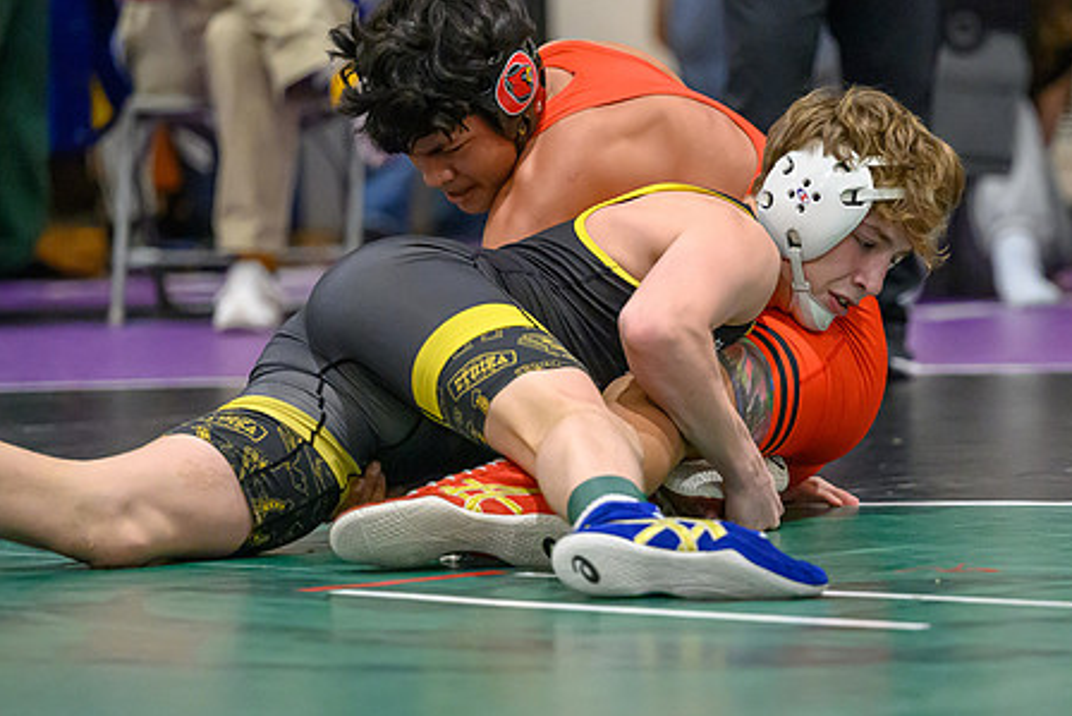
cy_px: 307
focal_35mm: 271
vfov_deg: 5.1
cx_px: 664
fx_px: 8072
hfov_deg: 7.6
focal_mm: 155
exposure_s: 1/800
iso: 10000
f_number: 2.8
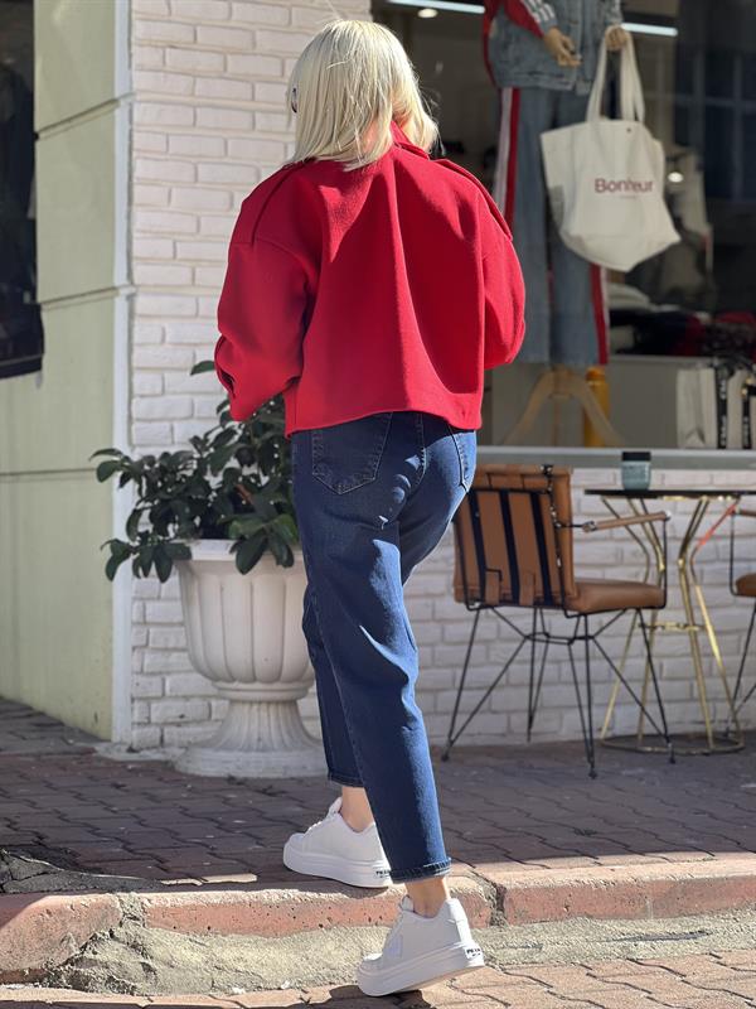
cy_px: 504
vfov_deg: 25.3
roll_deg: -1.2
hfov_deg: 19.1
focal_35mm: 77
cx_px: 378
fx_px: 2242
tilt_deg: +2.0
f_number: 2.8
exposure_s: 1/121
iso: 20
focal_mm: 9
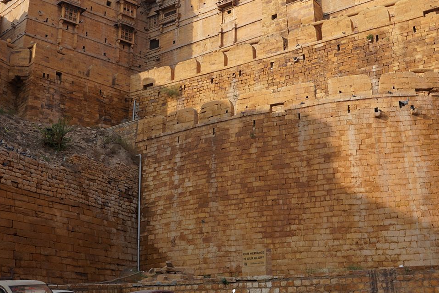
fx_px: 610
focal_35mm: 50
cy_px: 71
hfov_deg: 39.6
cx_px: 209
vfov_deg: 26.6
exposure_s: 1/100
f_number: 11
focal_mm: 24
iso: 100
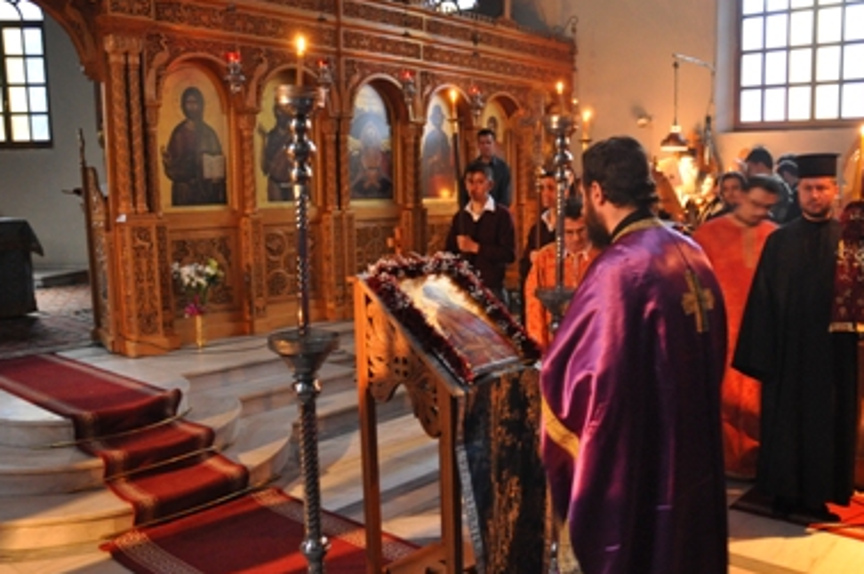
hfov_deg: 58.6
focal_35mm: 32
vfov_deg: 41.0
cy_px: 316
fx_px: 767
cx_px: 482
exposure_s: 1/15
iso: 2500
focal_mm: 18
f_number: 3.5
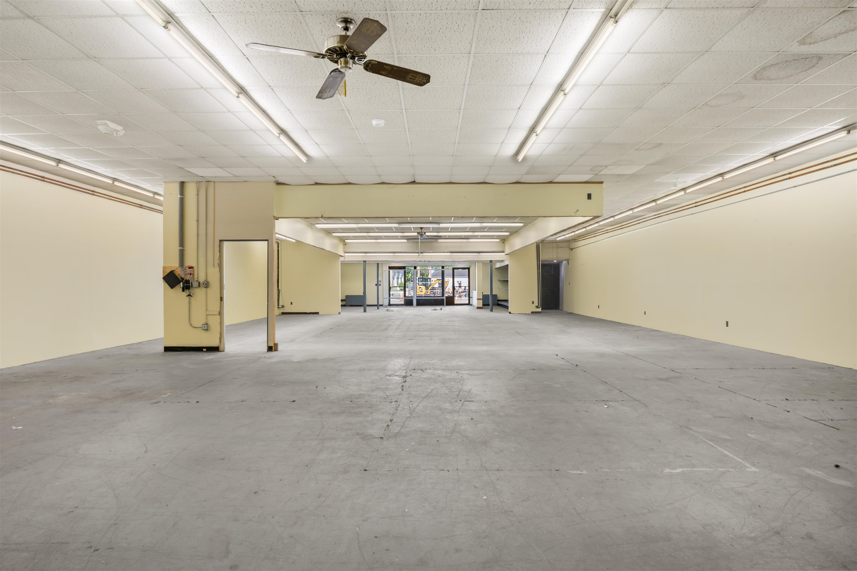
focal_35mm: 20
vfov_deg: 61.9
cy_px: 286
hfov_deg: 84.0
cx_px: 428
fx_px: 476
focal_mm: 20
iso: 100
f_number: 8
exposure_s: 1/25
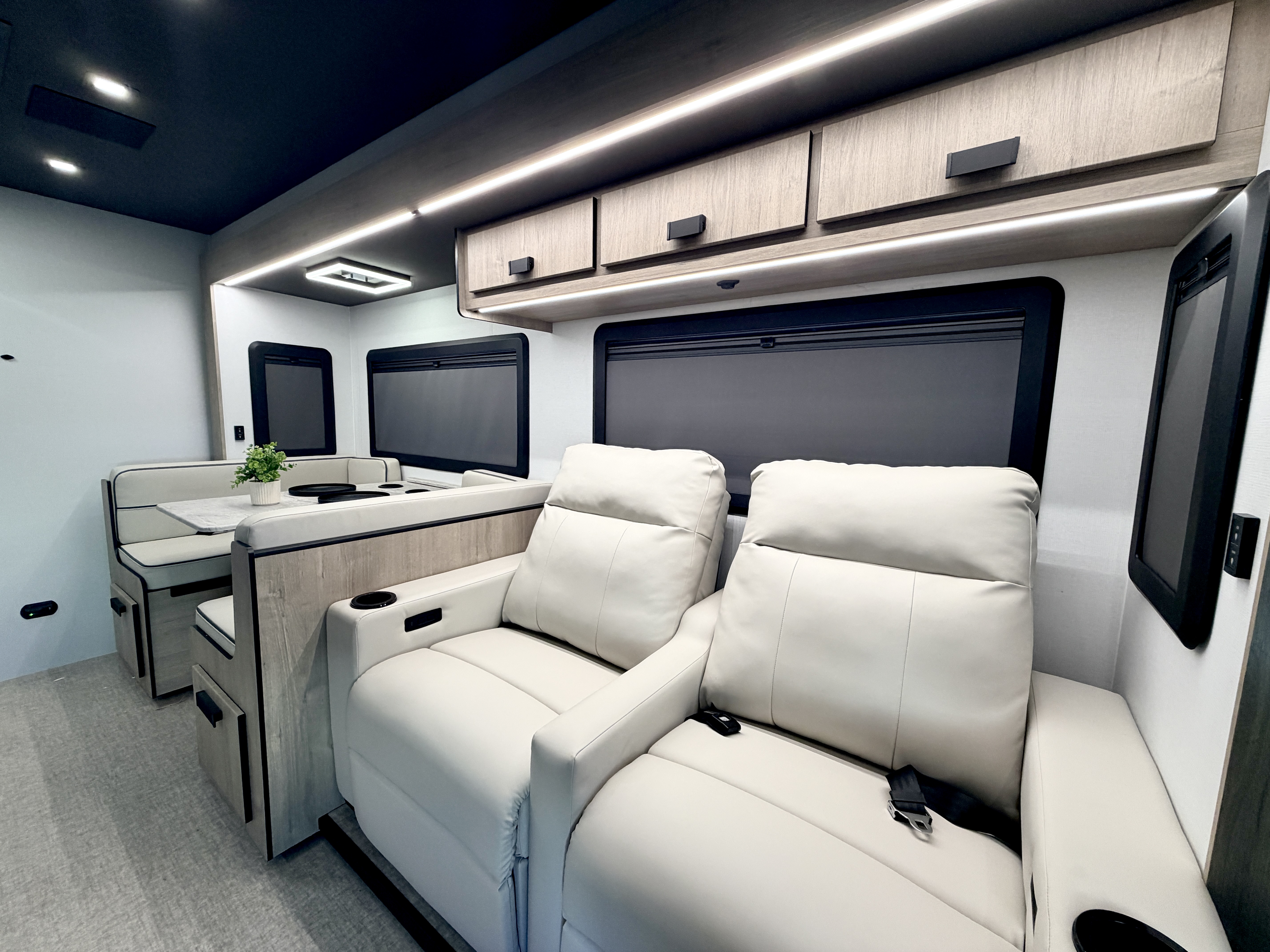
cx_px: 635
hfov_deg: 102.1
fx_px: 514
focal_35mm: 14
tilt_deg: -9.1
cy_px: 476
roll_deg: -0.8
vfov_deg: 85.7
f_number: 2.2
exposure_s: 1/99
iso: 160
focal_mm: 2.22
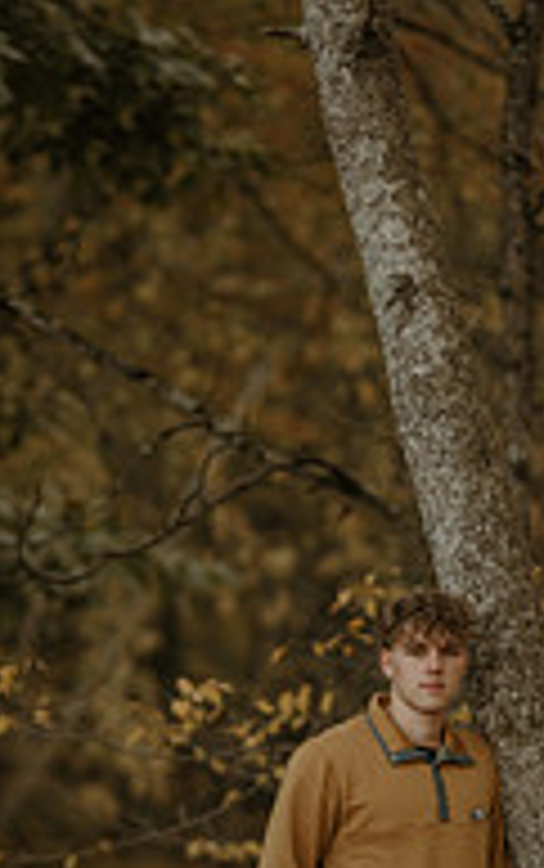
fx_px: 4781
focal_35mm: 202
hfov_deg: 6.5
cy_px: 787
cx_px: 328
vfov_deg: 10.3
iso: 200
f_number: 1.4
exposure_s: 1/640
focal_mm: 85
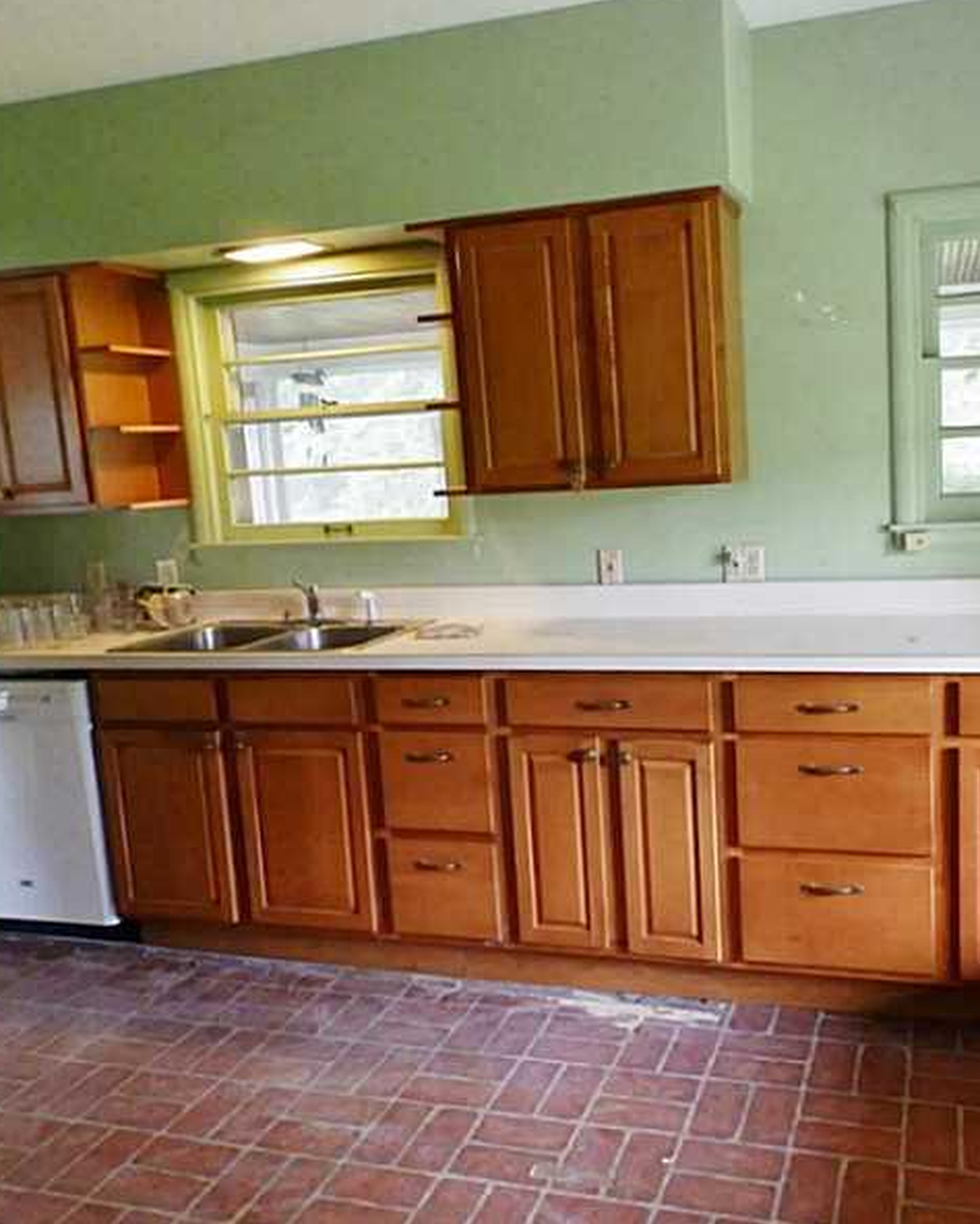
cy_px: 608
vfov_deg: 60.4
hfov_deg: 49.3
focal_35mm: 29
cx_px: 633
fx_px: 1051
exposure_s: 1/30
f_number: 3.4
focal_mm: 4
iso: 640
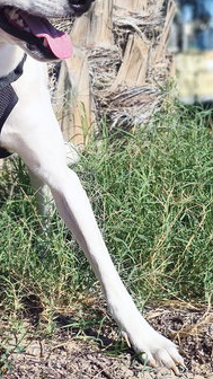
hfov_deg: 11.0
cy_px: 146
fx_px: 1084
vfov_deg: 19.8
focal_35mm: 108
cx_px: -30
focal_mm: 7.1
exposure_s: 1/1264
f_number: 1.9
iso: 125
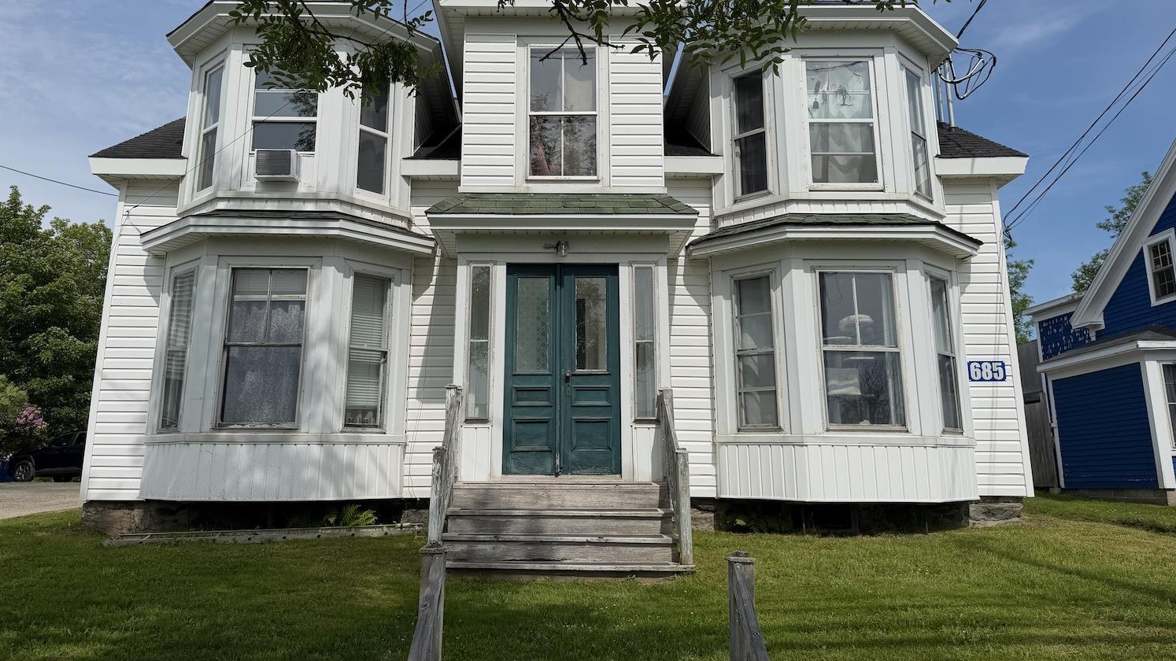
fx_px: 873
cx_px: 562
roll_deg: -0.1
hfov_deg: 67.9
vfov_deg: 41.3
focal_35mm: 28
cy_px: 266
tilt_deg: +14.1
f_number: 1.78
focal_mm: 6.76
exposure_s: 1/10309
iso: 80
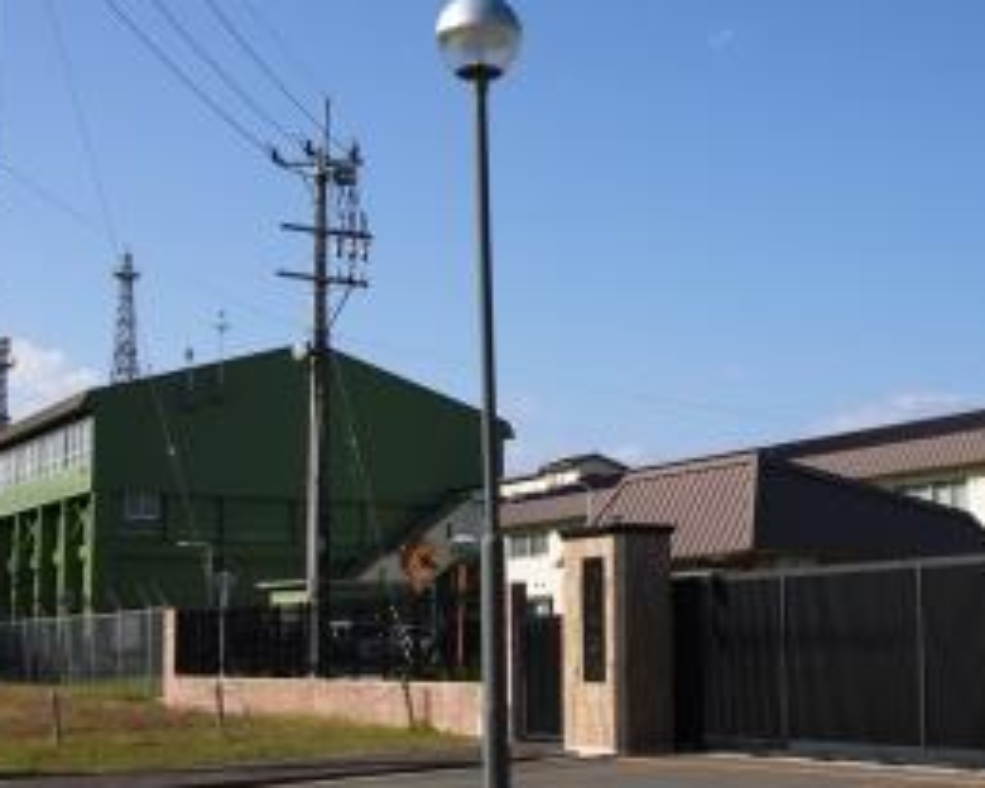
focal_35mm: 56
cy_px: 443
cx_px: 678
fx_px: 1636
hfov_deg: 33.1
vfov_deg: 27.1
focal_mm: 23.13
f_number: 8
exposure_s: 1/350
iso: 100
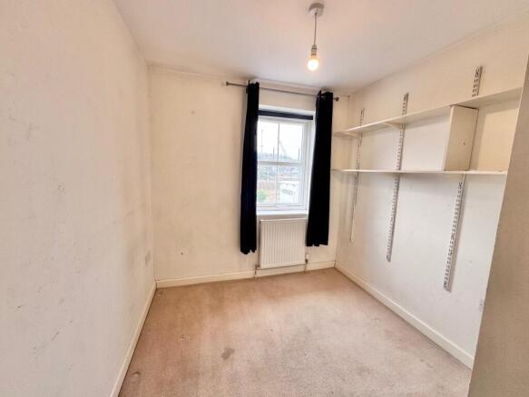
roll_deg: -1.7
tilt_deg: -7.3
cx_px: 264
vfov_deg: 85.7
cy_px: 198
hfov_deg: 102.1
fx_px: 214
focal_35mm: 14
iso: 125
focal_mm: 2.22
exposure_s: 1/100
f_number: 2.2
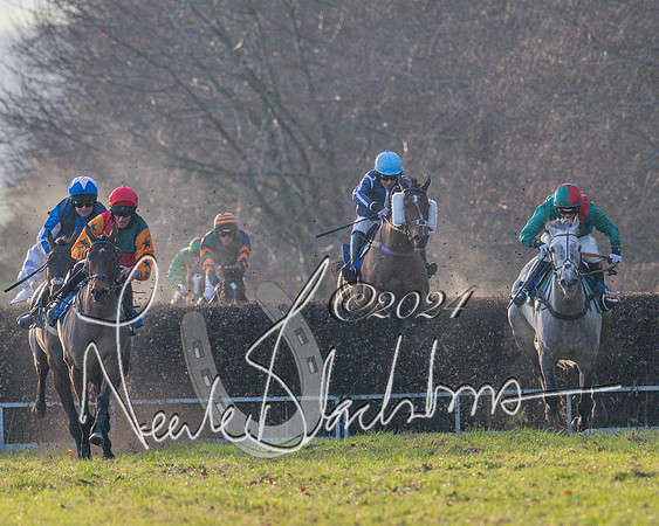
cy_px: 198
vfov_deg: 1.7
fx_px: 17913
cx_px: 394
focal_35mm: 919
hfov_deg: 2.1
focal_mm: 400
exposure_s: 1/2000
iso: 800
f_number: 5
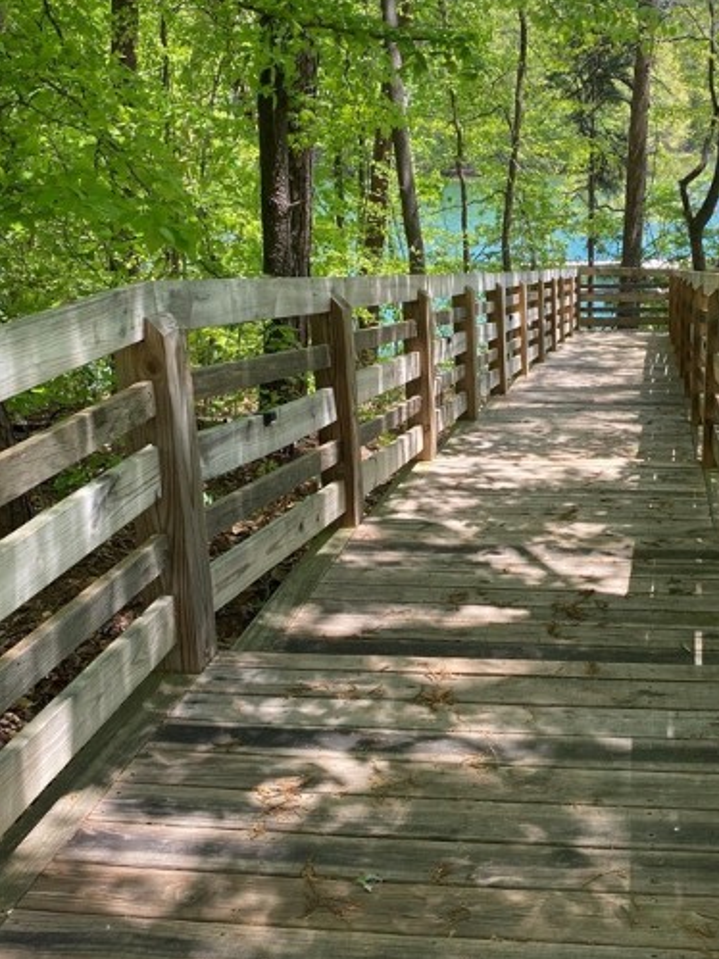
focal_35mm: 40
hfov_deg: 35.3
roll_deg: -2.4
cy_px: 415
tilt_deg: -13.9
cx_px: 521
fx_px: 1108
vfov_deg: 46.7
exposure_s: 1/317
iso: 32
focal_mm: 4.25
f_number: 1.8
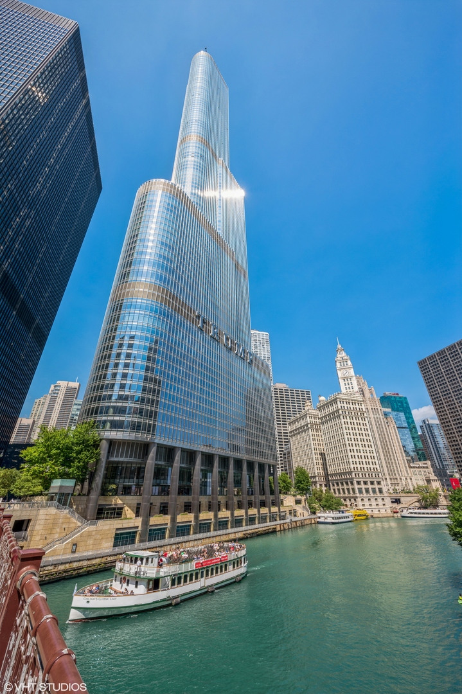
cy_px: 347
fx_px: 270
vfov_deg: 104.3
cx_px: 231
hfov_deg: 81.2
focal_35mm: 14
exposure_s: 1/125
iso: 100
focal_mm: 14
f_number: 10
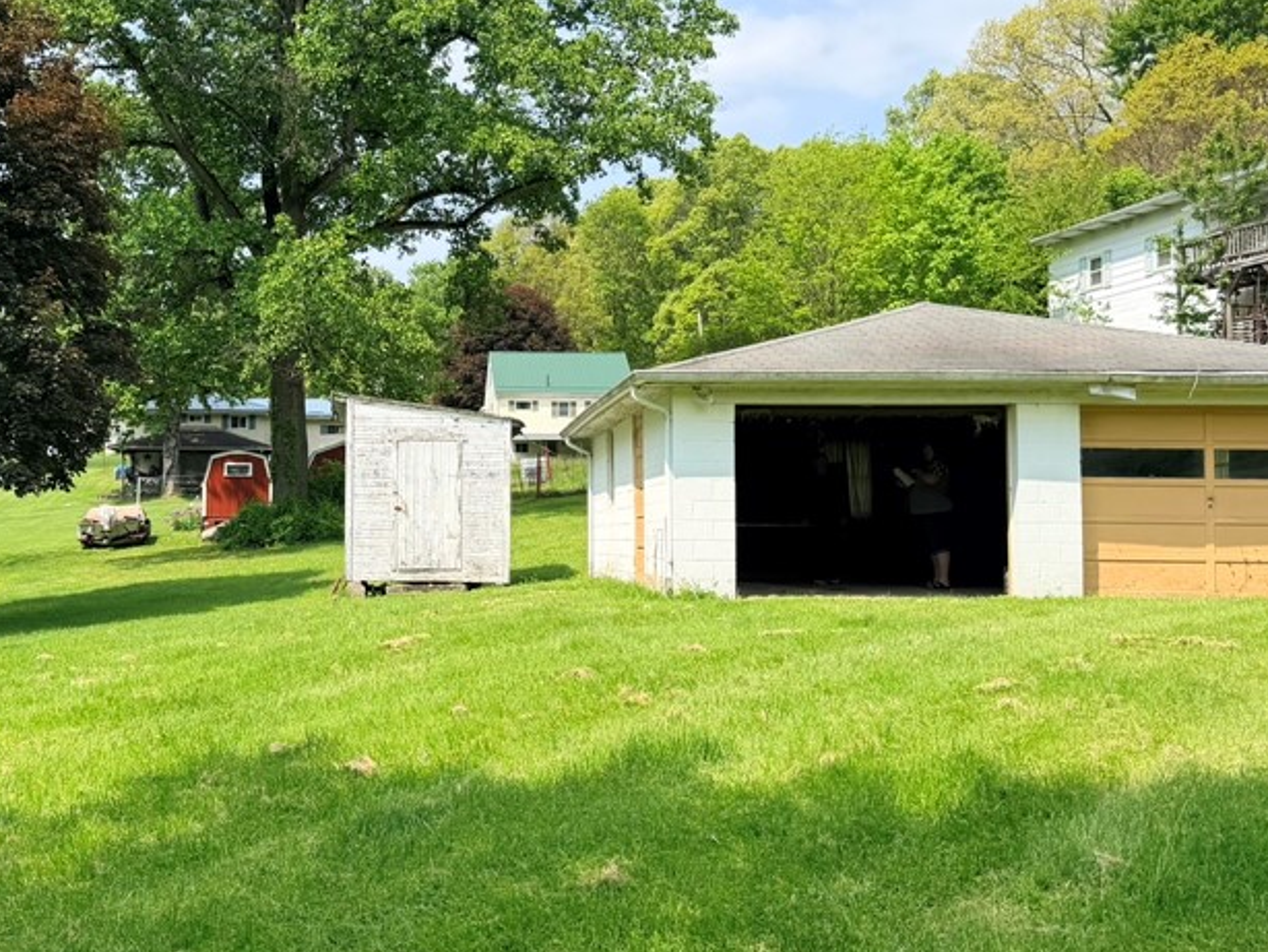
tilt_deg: +4.2
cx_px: 372
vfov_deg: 36.0
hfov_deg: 45.7
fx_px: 1466
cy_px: 446
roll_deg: -2.0
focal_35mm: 40
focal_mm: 6.76
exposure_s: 1/3425
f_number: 1.78
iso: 80
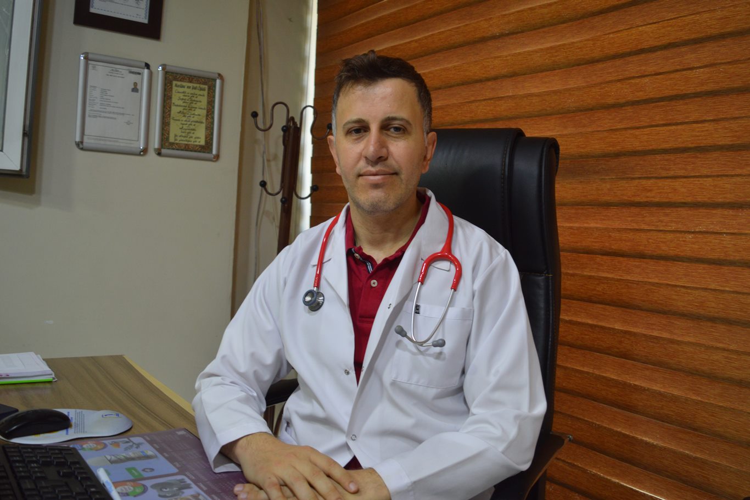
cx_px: 375
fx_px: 625
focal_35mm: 30
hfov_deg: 61.9
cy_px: 250
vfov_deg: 43.6
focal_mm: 20
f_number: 3.8
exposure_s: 1/25
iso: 400
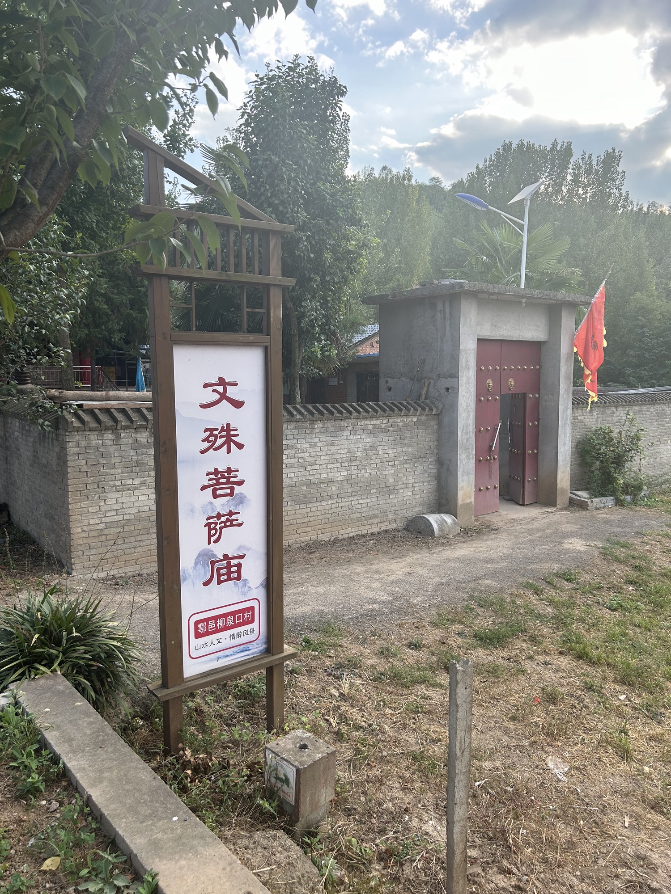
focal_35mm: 26
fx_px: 672
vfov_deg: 67.3
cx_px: 336
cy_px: 447
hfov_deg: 53.1
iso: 50
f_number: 1.5
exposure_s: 1/471
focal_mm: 5.7
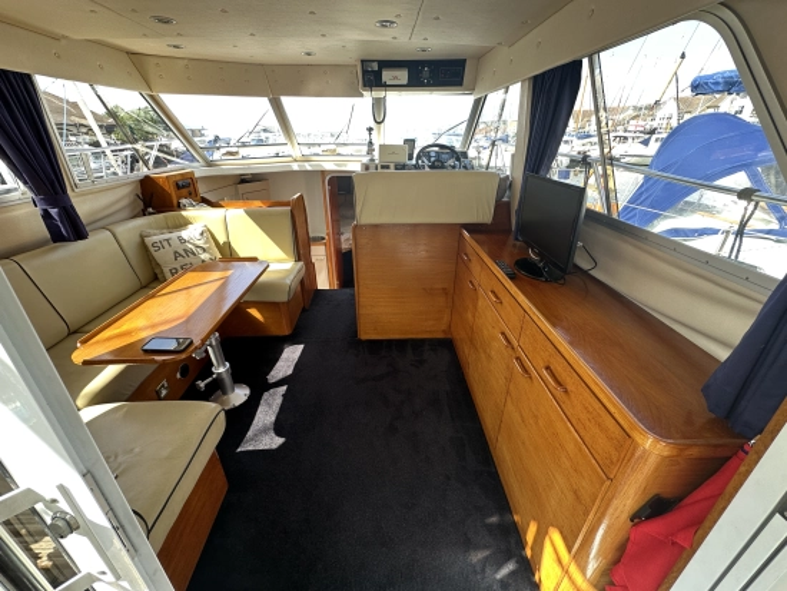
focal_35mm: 14
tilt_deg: -25.4
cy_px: 296
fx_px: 318
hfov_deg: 102.0
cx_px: 394
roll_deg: +1.3
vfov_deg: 85.7
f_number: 2.2
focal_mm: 2.22
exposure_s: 1/99
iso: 64
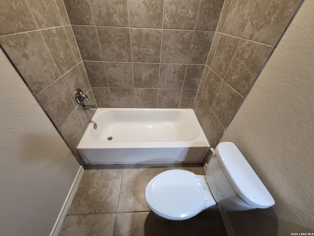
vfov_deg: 89.9
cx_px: 157
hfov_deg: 106.2
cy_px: 118
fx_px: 118
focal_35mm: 13
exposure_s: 1/60
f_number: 2.2
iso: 400
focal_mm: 1.74
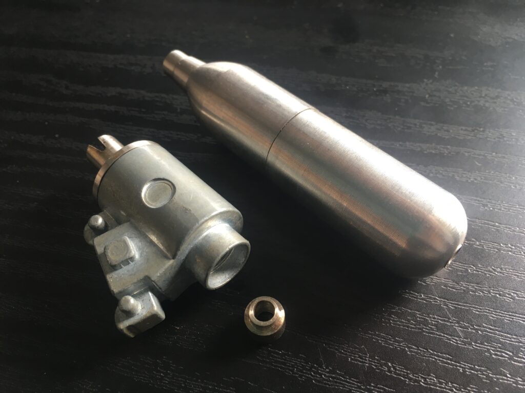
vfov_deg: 48.2
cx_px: 262
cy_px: 196
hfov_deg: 61.7
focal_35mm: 29
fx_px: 440
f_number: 2.2
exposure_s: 1/30
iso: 50
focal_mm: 4.15
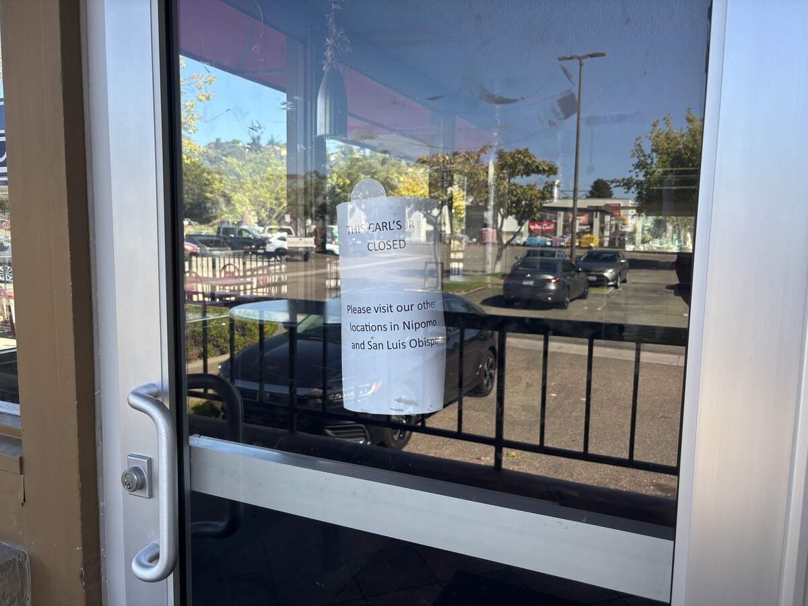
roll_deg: -1.3
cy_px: 303
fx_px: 607
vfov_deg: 53.1
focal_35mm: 26
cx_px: 404
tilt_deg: -6.5
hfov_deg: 67.3
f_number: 1.6
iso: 50
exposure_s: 1/531
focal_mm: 5.96
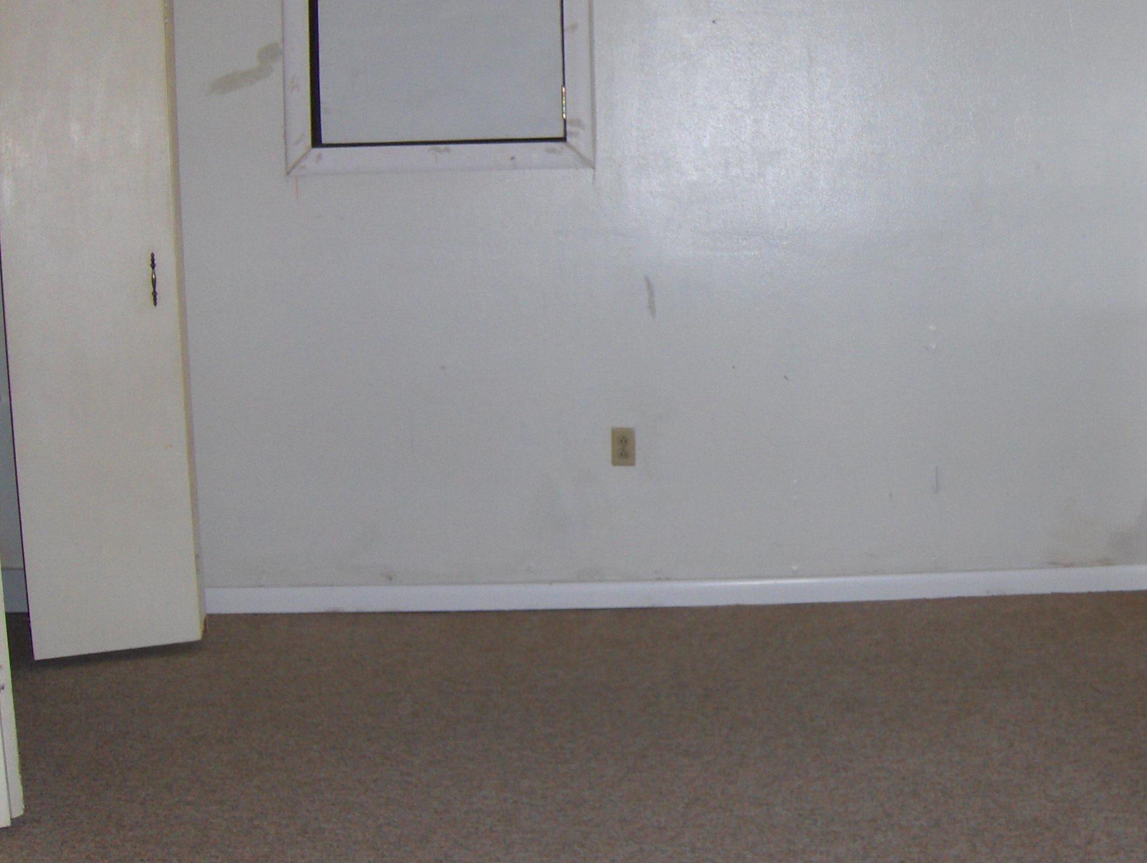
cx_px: 850
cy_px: 370
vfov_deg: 28.1
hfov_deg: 36.0
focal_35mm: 52
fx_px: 1725
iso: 100
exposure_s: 1/60
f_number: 2.8
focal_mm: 7.5
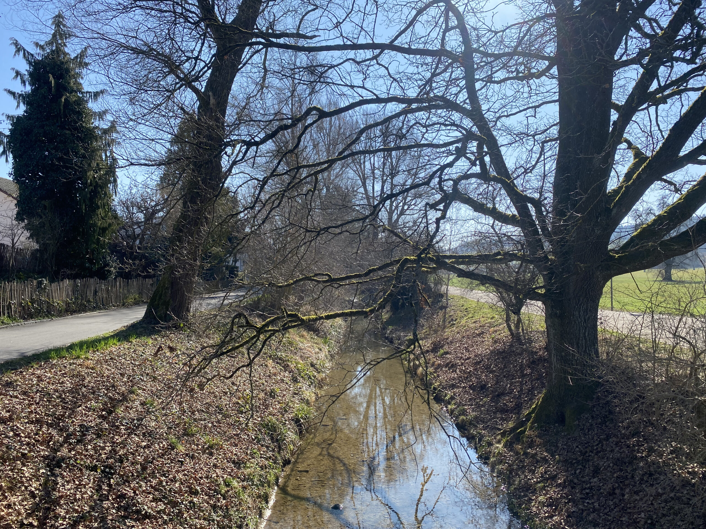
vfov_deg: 53.1
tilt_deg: +1.8
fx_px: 530
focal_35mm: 26
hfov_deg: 67.3
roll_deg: +0.4
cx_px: 353
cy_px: 264
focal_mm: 4.25
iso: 32
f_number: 1.8
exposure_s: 1/1866
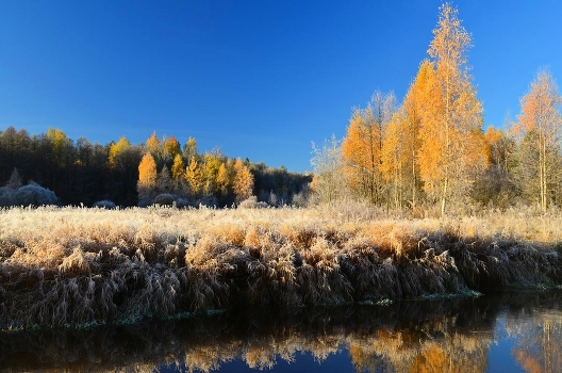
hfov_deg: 53.2
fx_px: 561
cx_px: 281
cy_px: 186
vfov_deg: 36.7
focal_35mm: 36
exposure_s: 1/50
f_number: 8
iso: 100
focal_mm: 24
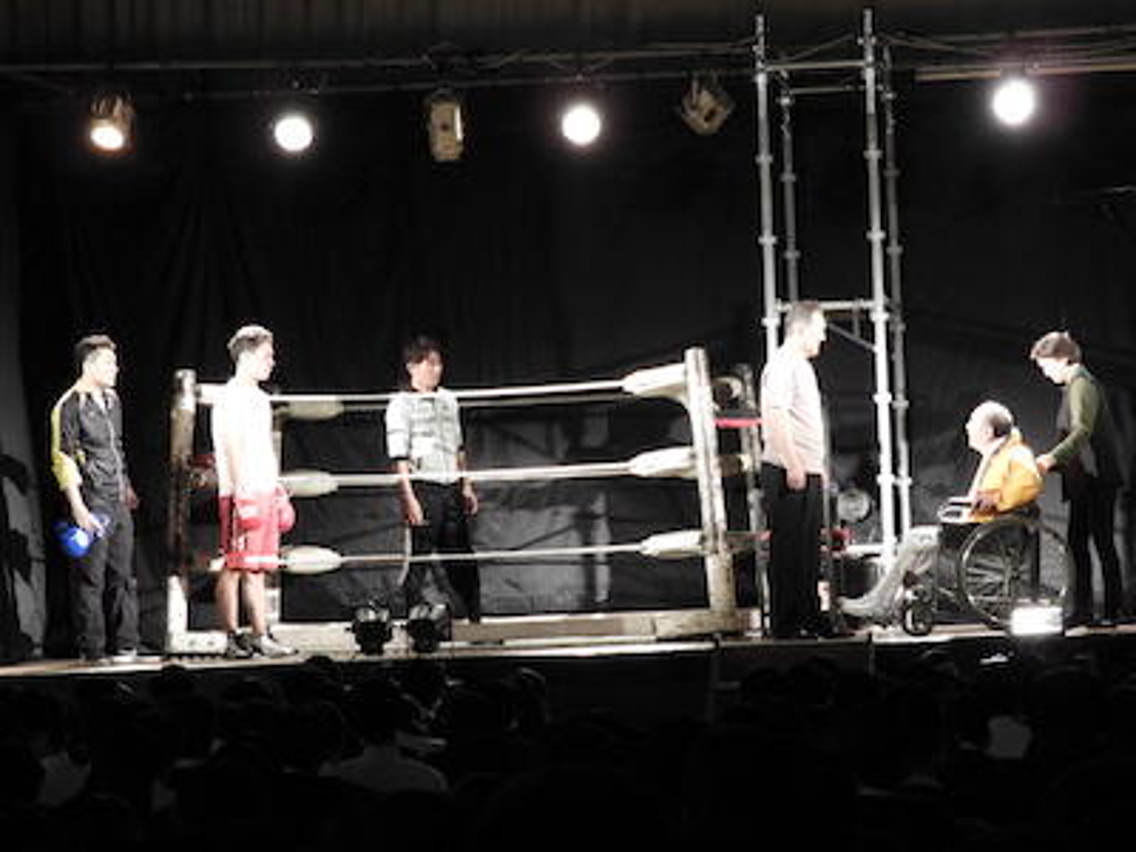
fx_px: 5907
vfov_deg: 8.2
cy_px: 426
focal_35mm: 180
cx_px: 568
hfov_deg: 11.0
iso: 800
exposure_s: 1/15
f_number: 5.3
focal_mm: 32.2
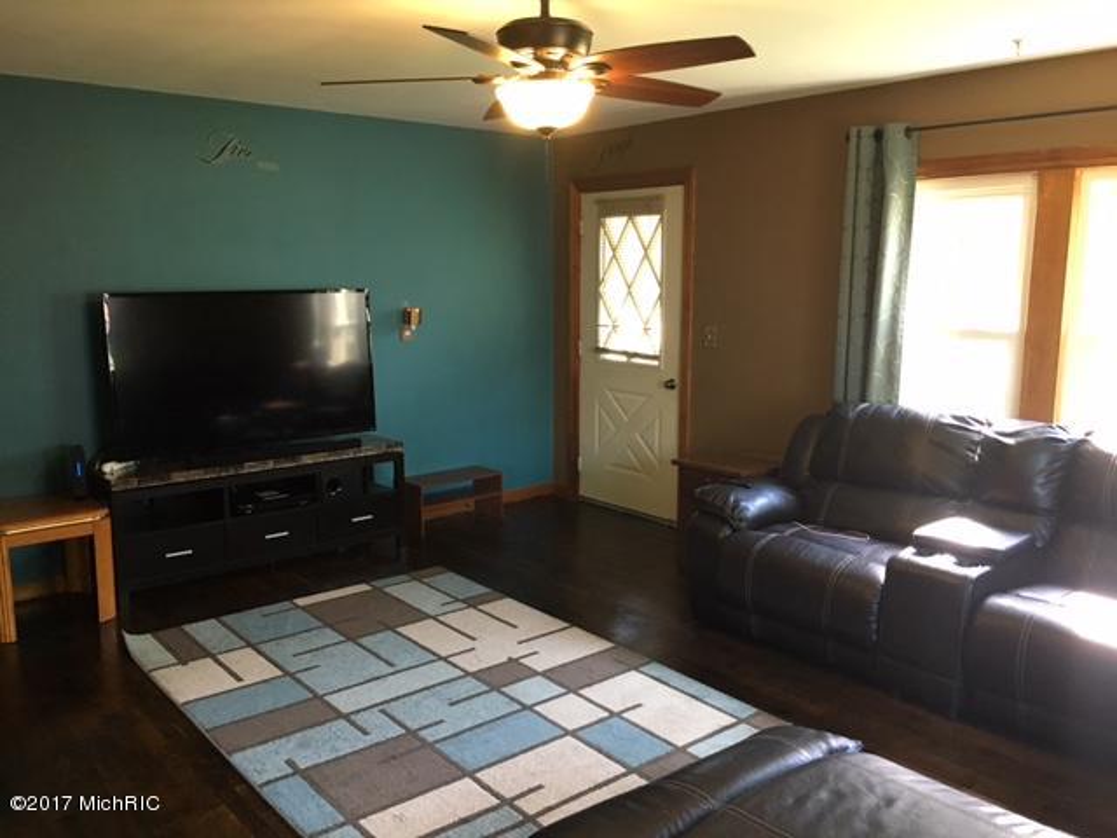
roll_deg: -0.4
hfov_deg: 61.7
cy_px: 419
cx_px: 558
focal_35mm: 29
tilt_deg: -9.0
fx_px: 936
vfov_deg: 48.2
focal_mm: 4.15
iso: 160
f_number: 2.2
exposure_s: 1/30
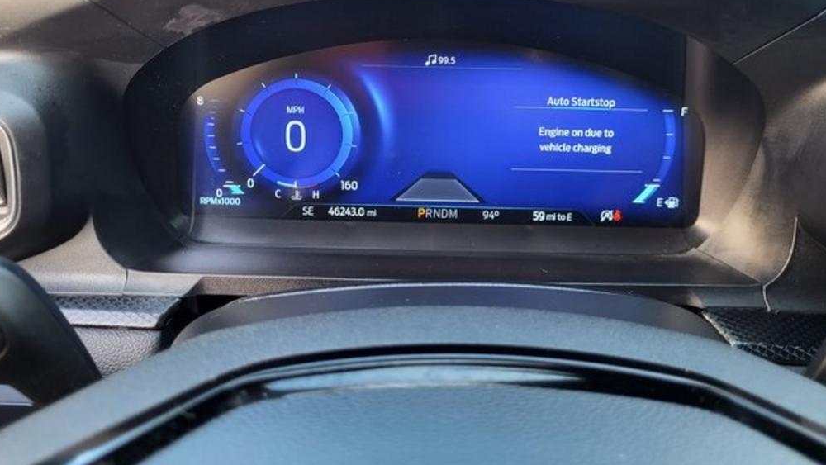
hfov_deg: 66.1
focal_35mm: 29
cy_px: 149
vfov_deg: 39.7
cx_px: 411
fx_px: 635
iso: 200
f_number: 1.8
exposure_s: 1/100
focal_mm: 5.4
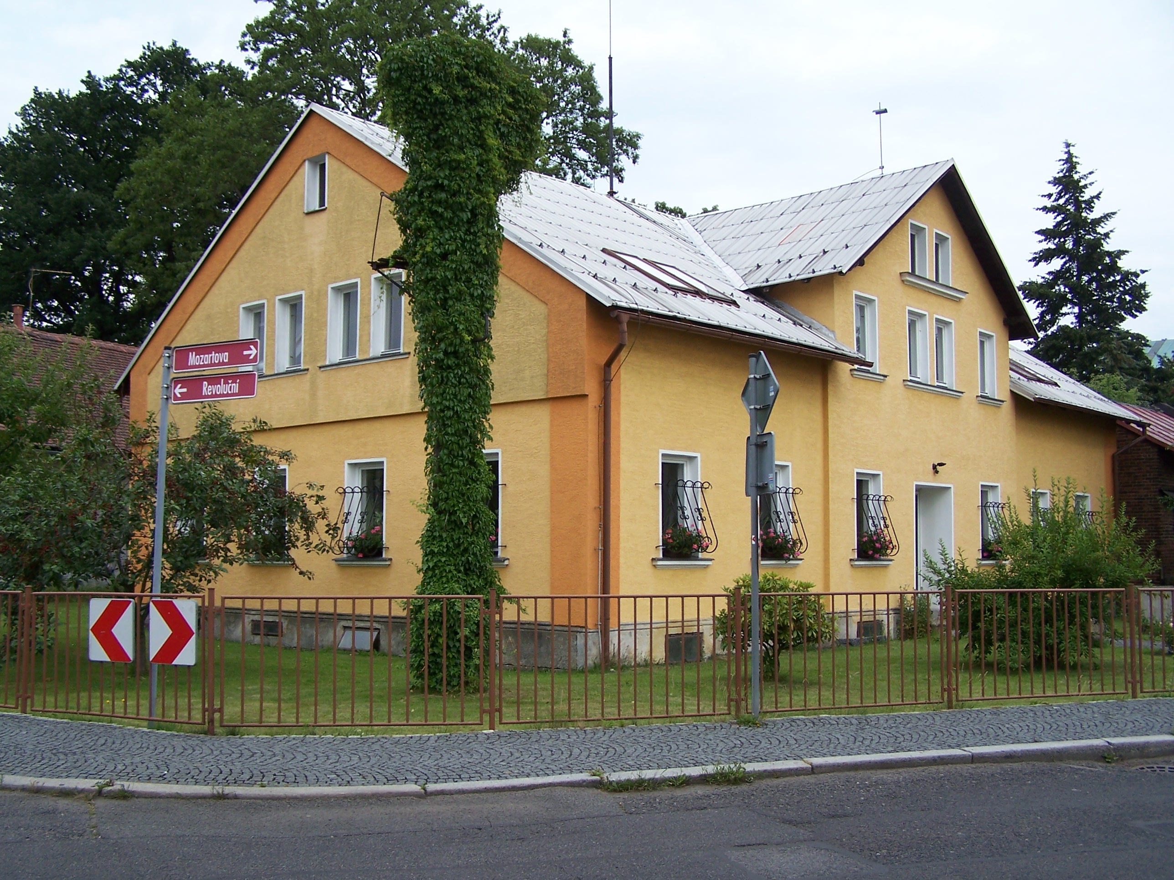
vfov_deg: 37.7
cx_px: 587
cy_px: 440
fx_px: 1289
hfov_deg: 49.0
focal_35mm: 38
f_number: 2.8
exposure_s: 1/750
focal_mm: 6.3
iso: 80
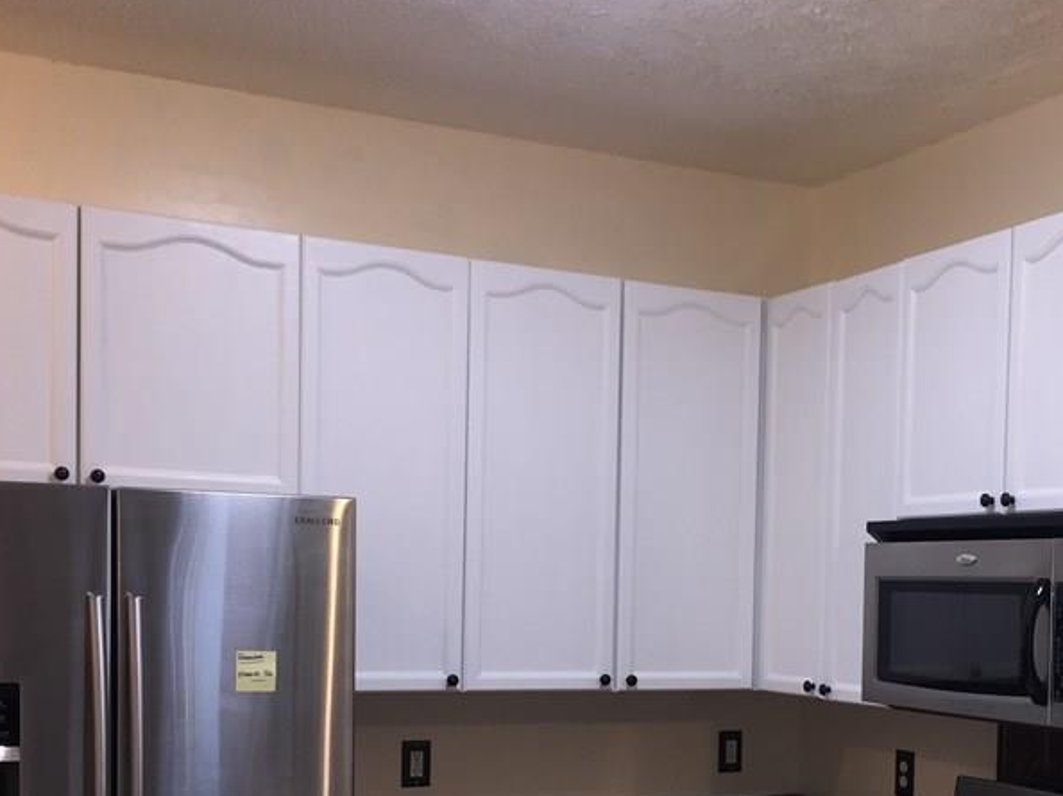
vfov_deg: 28.3
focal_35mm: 50
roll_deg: -1.6
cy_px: 662
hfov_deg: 37.7
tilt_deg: -2.2
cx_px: 725
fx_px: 1535
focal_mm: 4.15
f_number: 2.2
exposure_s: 1/30
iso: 40
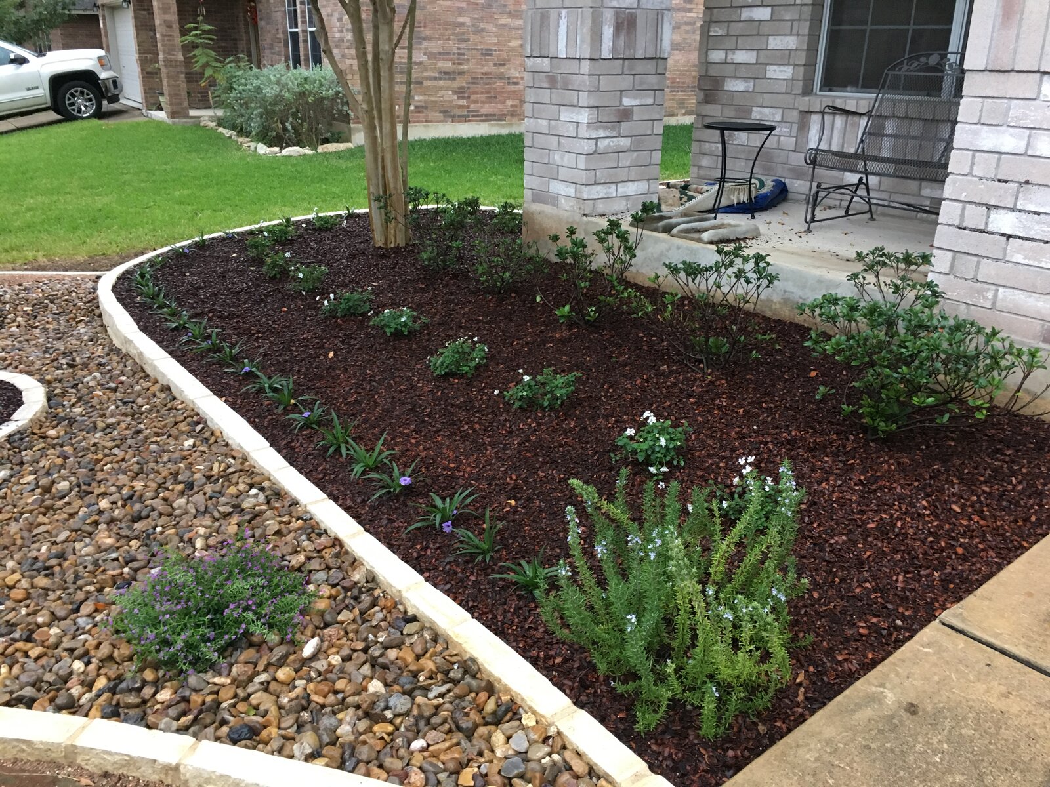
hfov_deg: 61.7
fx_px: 880
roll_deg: -1.1
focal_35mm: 29
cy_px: 394
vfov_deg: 48.2
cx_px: 525
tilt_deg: -20.7
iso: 125
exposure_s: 1/30
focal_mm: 4.15
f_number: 2.2
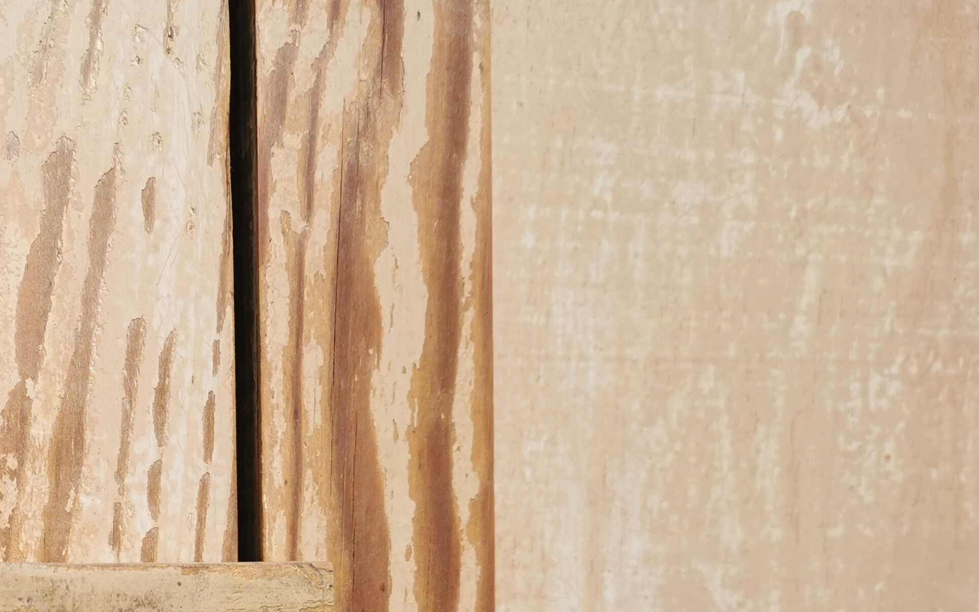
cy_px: 664
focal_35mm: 54
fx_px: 1441
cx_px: 130
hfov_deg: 35.7
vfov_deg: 22.7
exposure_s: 1/167
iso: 50
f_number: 1.8
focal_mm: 5.58
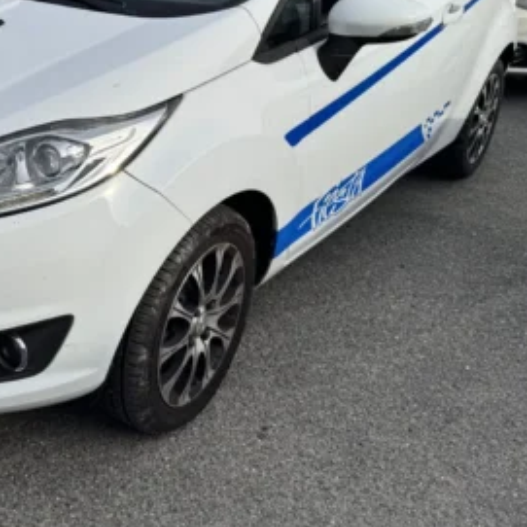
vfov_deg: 35.5
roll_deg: -2.2
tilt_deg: -18.4
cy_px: 152
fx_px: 810
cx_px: 19
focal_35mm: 47
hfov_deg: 33.5
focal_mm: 6.76
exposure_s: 1/4608
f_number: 1.78
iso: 80
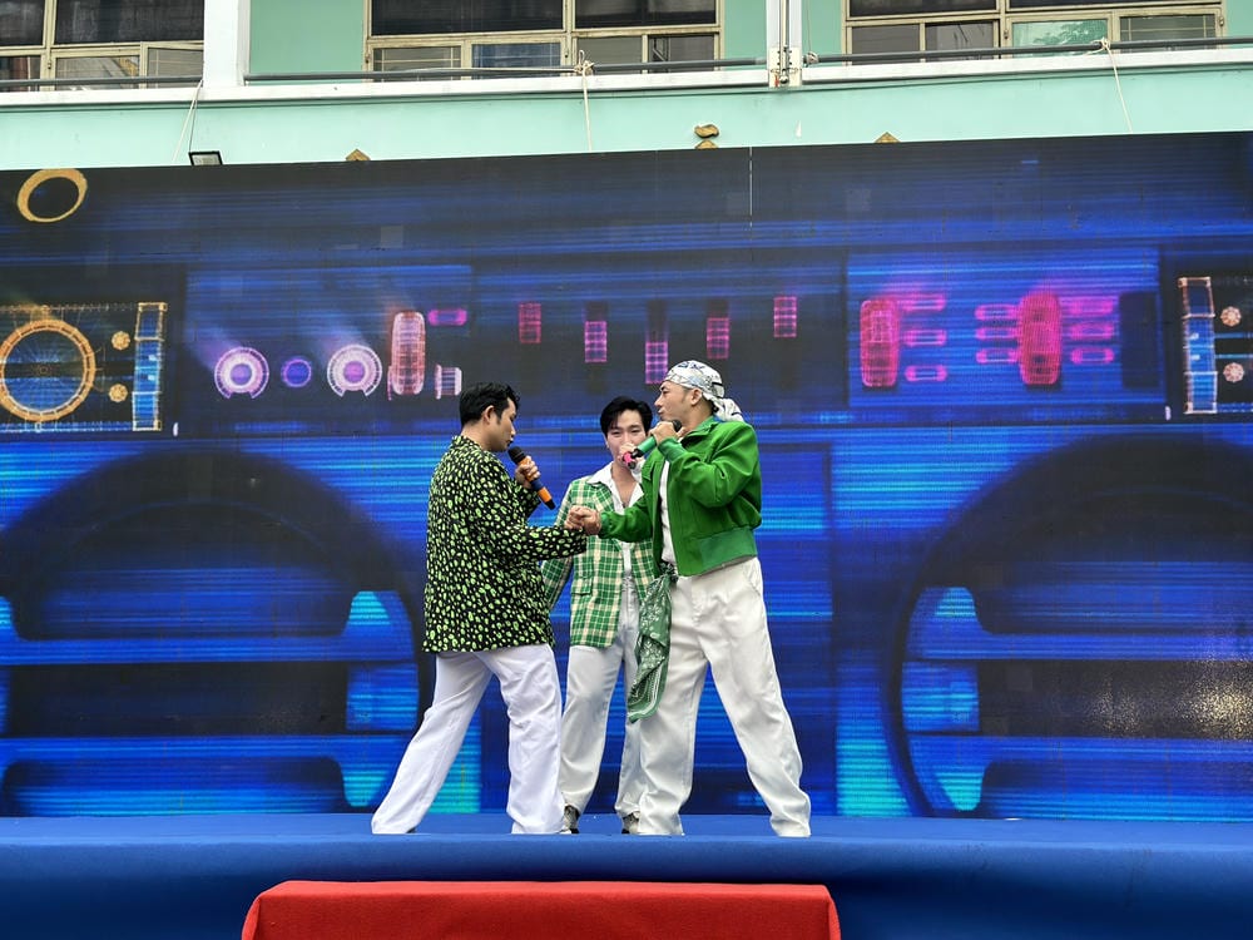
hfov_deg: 39.7
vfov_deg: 30.3
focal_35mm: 48
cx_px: 626
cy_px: 470
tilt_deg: +6.8
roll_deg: +0.3
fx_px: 1737
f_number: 1.78
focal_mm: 6.86
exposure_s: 1/302
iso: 64
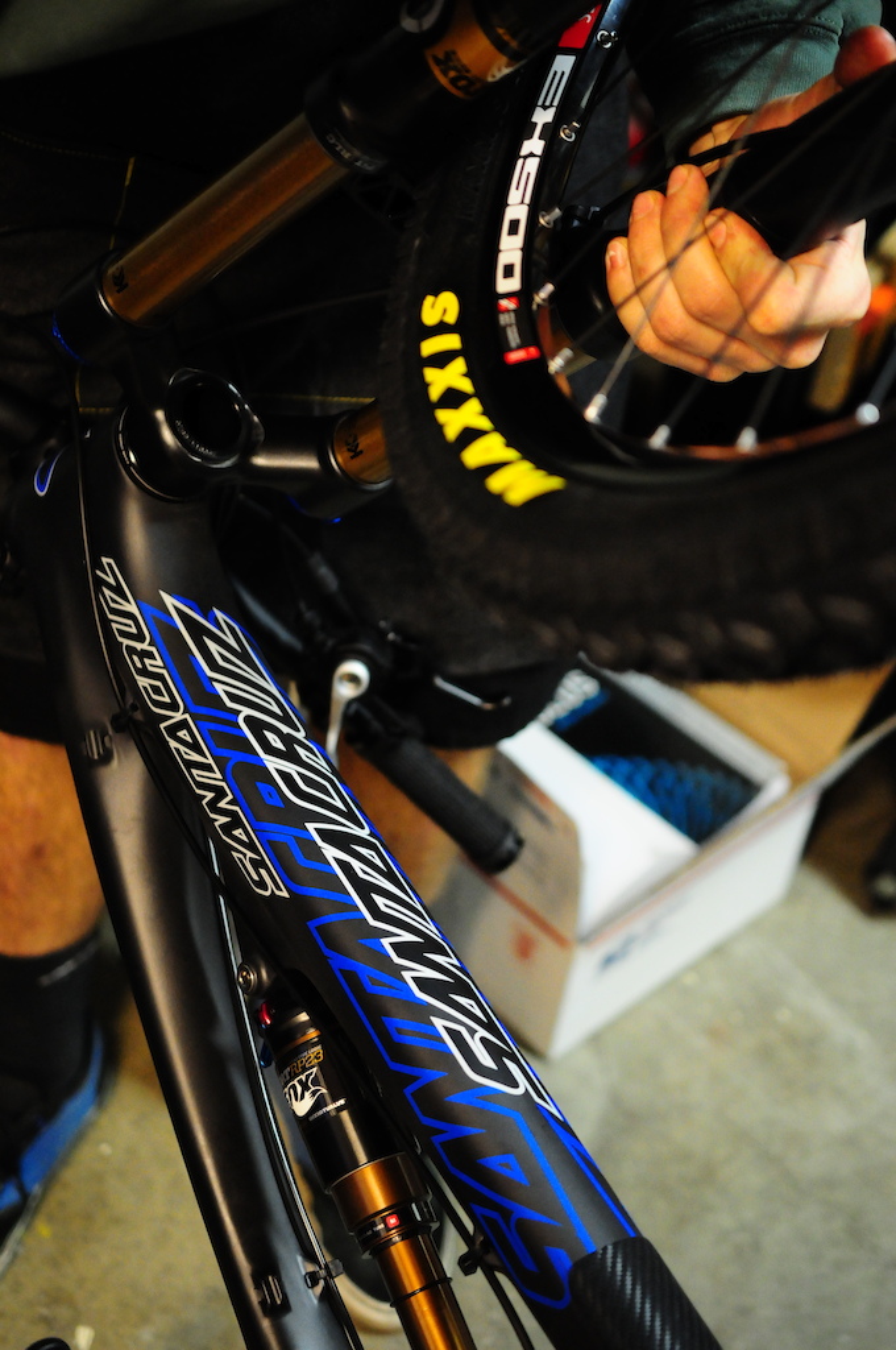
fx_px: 2246
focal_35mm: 60
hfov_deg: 22.6
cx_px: 448
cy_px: 675
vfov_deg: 33.4
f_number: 2.8
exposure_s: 1/60
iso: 2000
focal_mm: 40
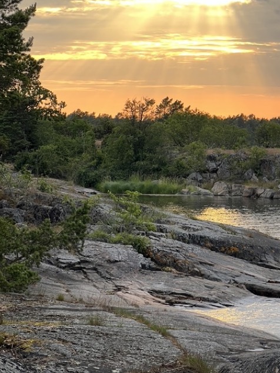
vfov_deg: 15.0
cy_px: 100
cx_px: 210
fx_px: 1413
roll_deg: +0.0
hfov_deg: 11.3
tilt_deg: +1.1
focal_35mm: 131
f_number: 2.8
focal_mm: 9
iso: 50
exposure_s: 1/99
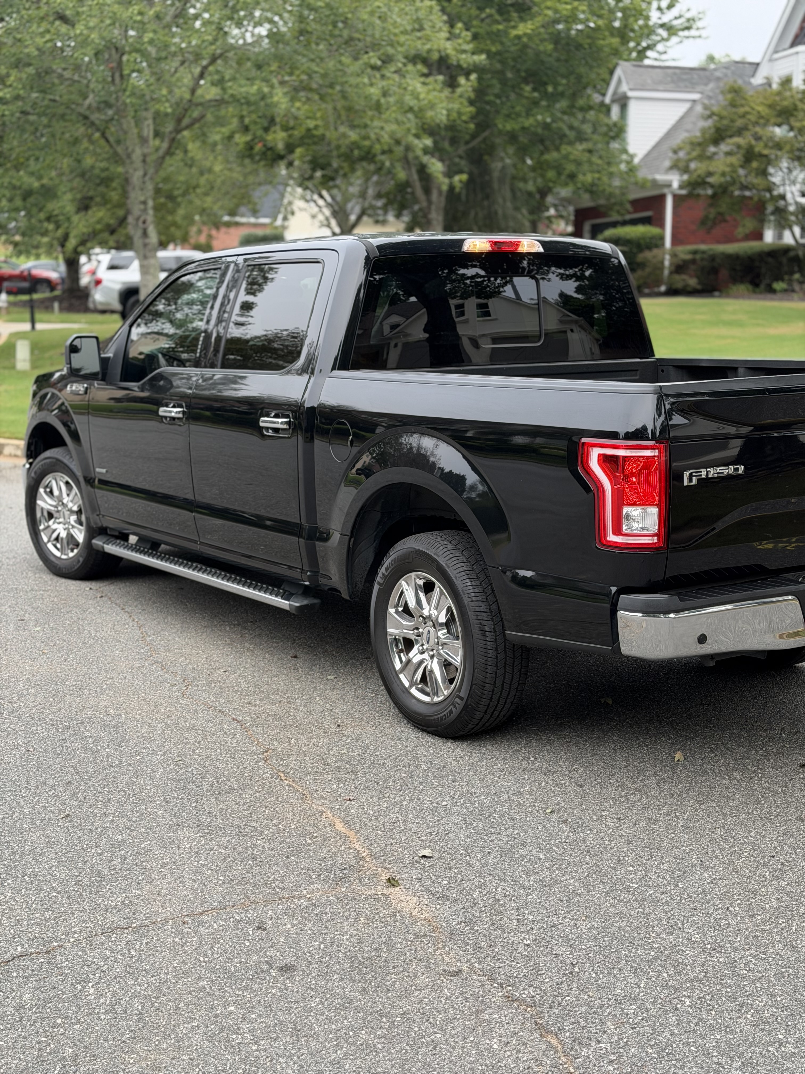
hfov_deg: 30.3
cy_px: 537
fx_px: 1488
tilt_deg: -8.3
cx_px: 402
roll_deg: -1.4
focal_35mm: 48
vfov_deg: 39.7
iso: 64
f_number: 1.78
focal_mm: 6.76
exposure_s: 1/121
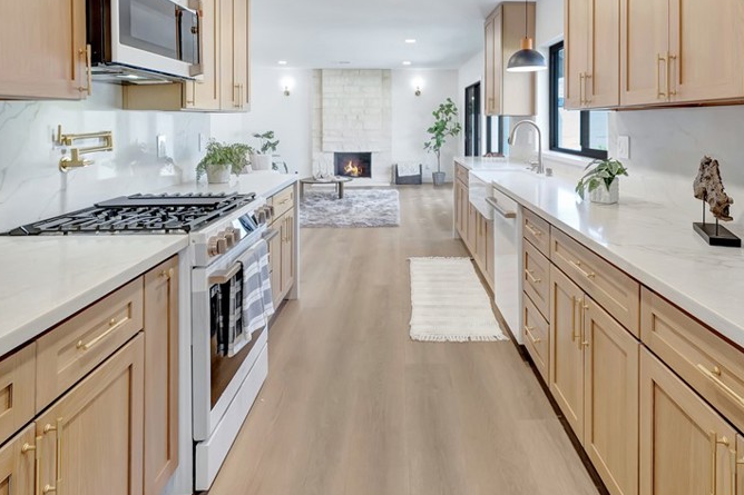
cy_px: 118
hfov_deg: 75.8
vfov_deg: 52.4
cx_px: 414
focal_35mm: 23
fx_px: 475
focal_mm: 10
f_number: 5.6
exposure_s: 1/13
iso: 100
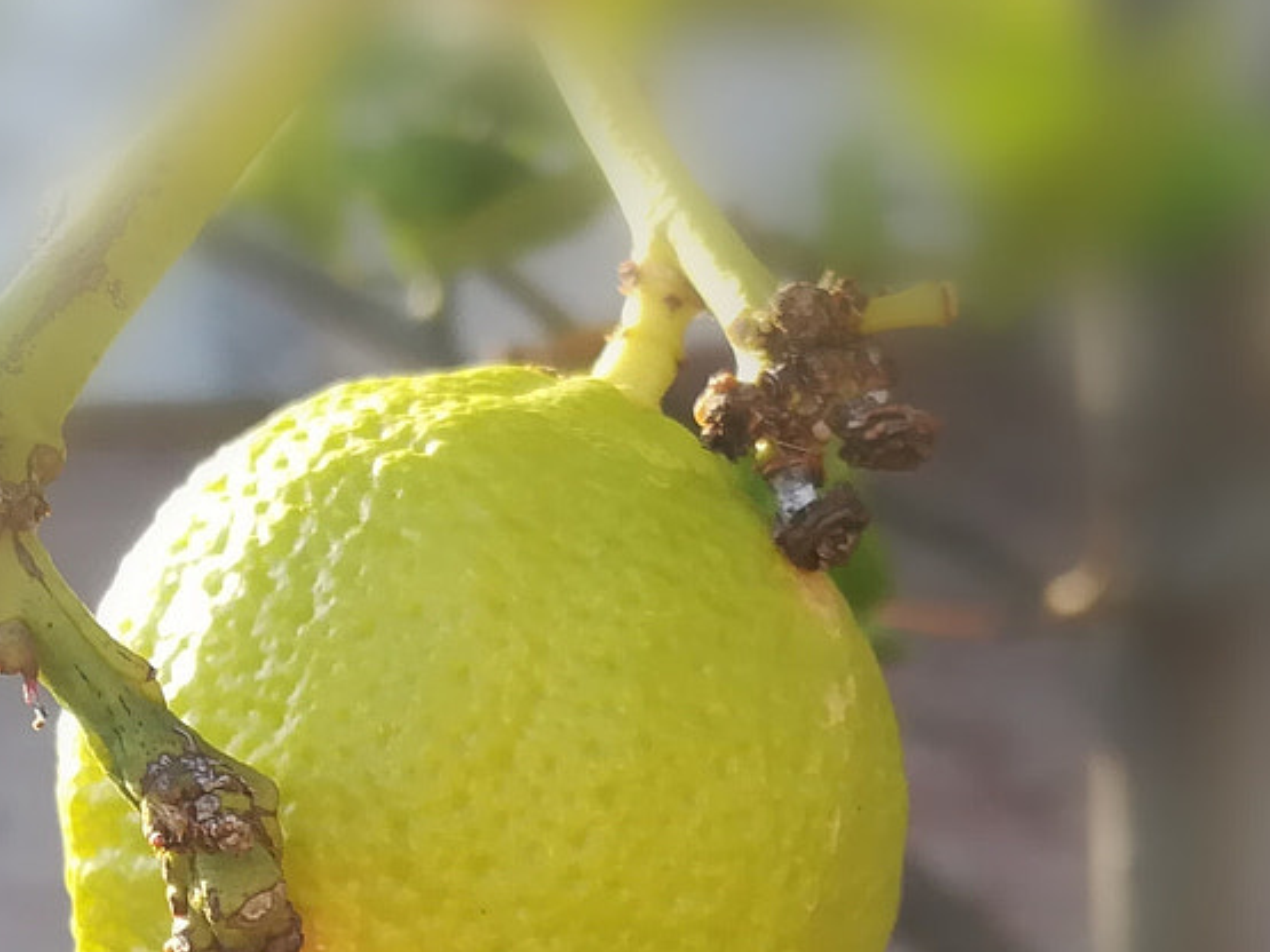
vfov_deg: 19.2
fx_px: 2751
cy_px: 902
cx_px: 641
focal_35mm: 75
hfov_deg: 26.0
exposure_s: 1/104
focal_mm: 3.83
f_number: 2.2
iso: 50
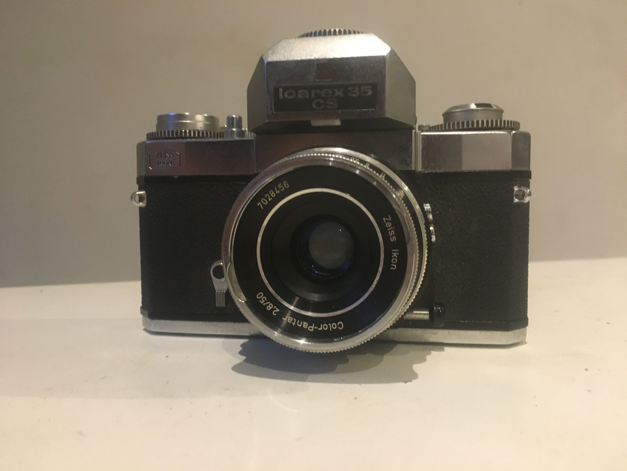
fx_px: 525
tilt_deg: -2.5
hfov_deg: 61.7
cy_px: 236
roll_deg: +0.5
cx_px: 314
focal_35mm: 29
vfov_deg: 48.2
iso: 200
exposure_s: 1/17
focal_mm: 4.15
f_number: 2.2
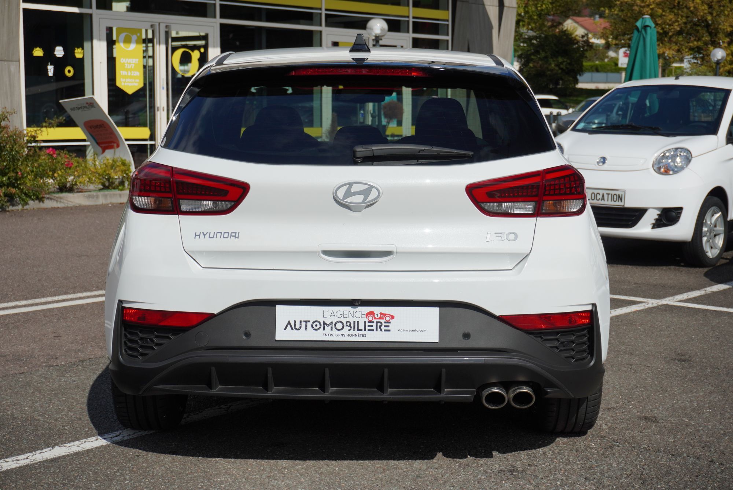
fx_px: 1222
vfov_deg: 22.7
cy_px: 245
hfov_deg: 33.4
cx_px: 366
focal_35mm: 60
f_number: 5.6
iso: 100
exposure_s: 1/800
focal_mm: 40
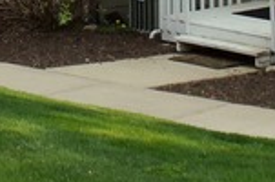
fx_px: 1281
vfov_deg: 7.7
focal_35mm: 168
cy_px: -218
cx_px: 86
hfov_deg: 12.2
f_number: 3.7
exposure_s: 1/400
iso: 80
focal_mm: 6.7
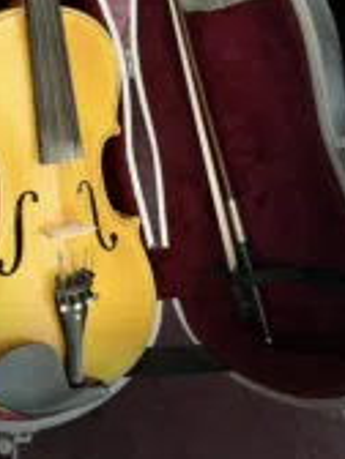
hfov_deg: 23.3
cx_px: 71
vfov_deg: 30.1
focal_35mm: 62
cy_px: 60
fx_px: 824
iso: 500
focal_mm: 5.1
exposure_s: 1/41
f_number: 1.6
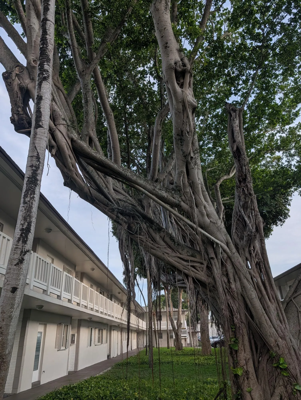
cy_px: 200
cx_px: 150
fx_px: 278
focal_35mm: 24
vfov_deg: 71.5
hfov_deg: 56.9
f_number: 1.68
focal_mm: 6.9
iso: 20
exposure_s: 1/636
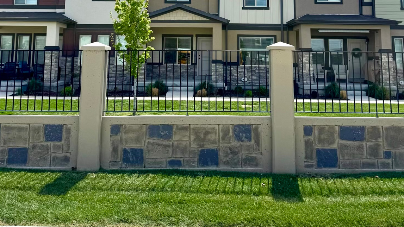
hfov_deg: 56.6
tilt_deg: +7.7
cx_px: 201
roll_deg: +0.2
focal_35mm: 35
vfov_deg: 31.5
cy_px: 7
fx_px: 375
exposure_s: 1/7937
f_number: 1.78
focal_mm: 6.76
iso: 80
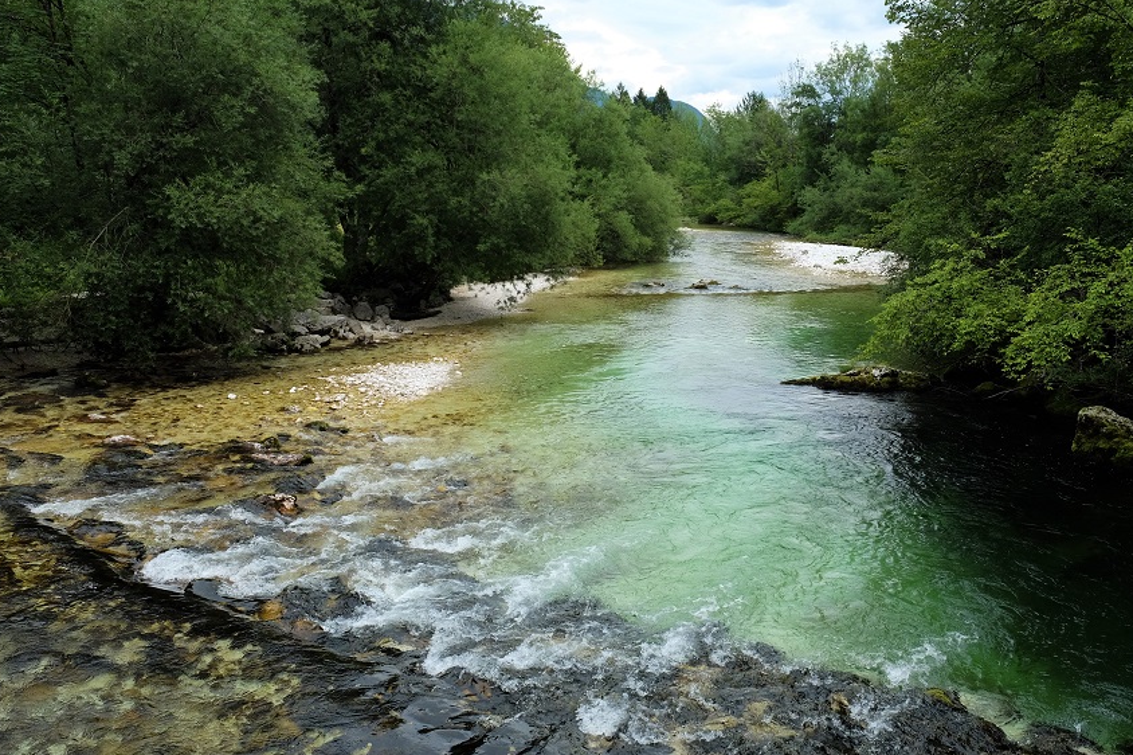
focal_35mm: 32
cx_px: 630
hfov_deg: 58.6
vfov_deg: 41.1
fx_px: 1007
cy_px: 345
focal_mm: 18
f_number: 5.6
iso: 200
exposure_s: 1/300
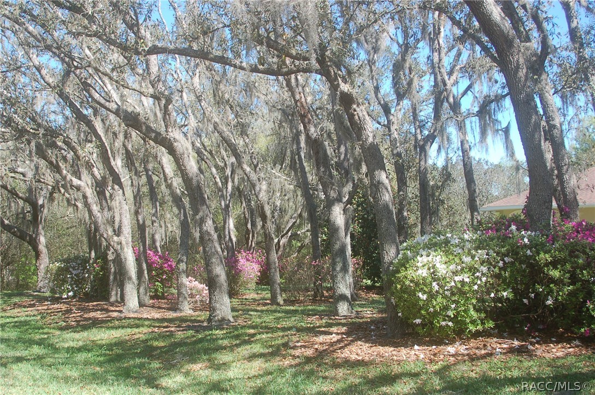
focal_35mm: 38
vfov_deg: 35.4
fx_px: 619
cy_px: 198
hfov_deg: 51.4
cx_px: 298
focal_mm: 25
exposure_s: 1/200
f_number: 7.1
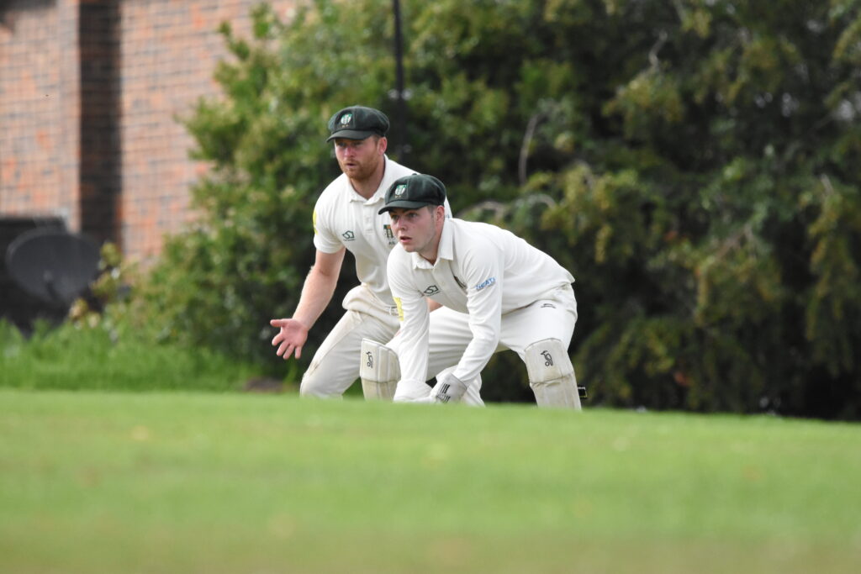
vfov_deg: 1.5
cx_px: 430
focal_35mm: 900
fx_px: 21527
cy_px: 287
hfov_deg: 2.3
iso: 3200
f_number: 8
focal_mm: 600
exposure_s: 1/4000
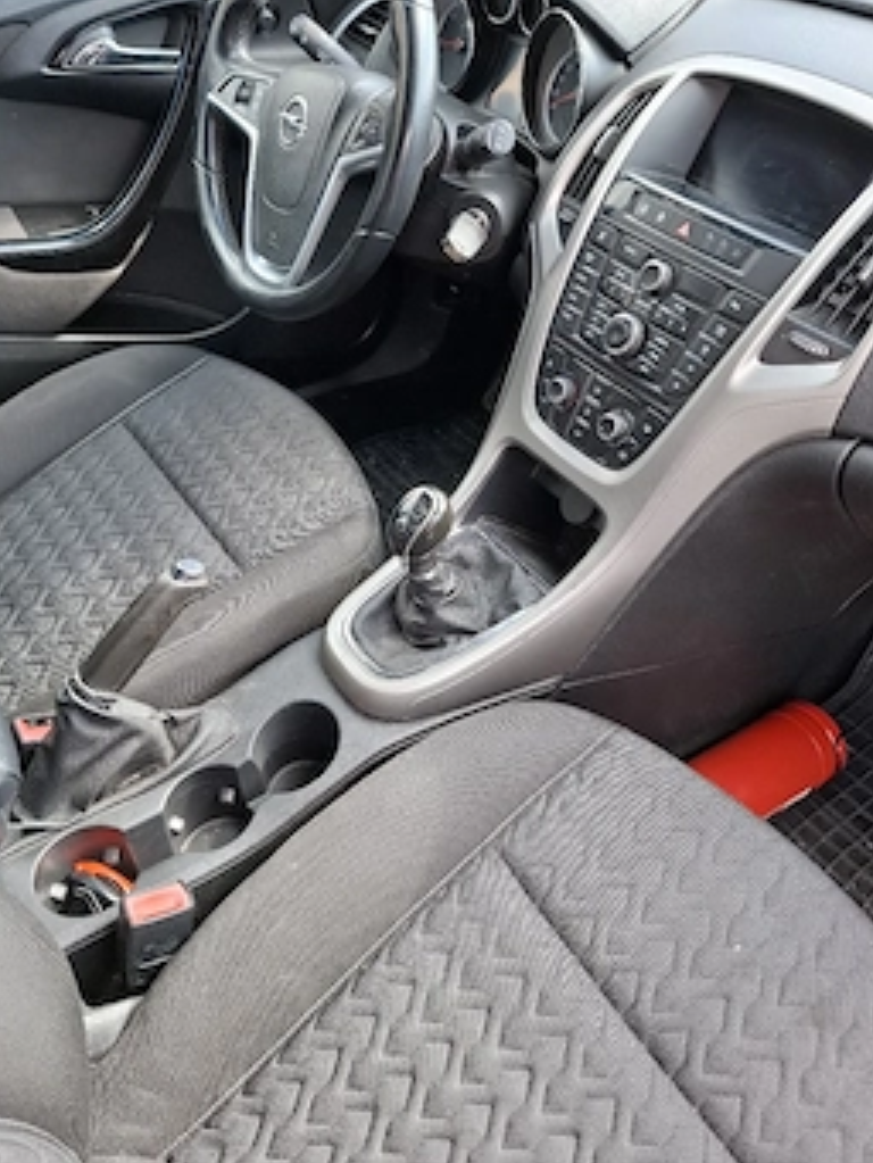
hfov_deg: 51.4
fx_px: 907
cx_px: 436
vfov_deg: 65.2
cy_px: 542
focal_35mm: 27
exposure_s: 1/100
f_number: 1.8
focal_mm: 5.54
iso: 50
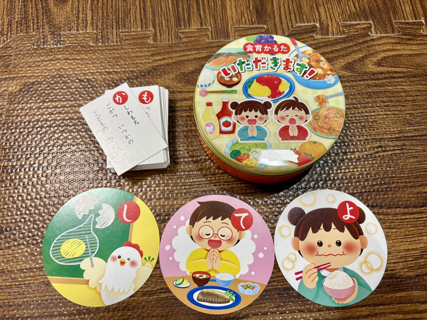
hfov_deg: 67.3
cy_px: 160
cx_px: 214
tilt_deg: -74.4
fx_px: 321
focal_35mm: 26
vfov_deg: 53.1
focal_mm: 5.96
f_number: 1.6
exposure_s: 1/50
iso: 100
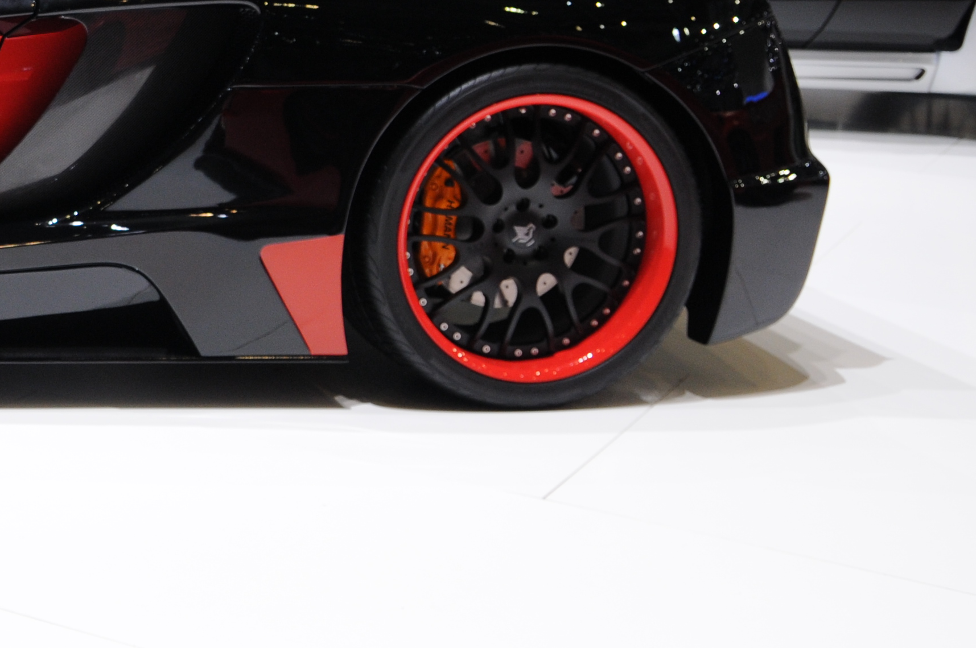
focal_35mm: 75
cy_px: -27
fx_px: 2031
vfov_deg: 17.6
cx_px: -226
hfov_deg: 24.3
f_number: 5.6
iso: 400
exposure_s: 1/125
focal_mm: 20
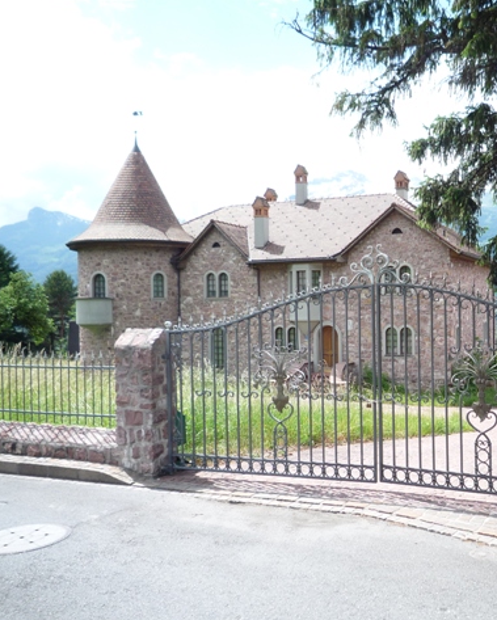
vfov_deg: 54.2
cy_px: 307
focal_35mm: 33
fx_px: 606
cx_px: 376
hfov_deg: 43.1
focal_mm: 4.4
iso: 100
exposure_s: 1/640
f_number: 2.8
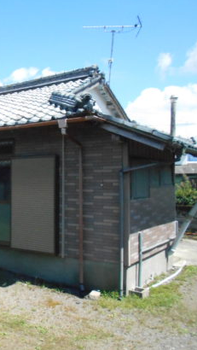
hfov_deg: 28.2
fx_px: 352
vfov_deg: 52.8
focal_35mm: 38
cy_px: 175
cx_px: -24
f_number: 8
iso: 800
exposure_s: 1/800
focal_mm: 4.6
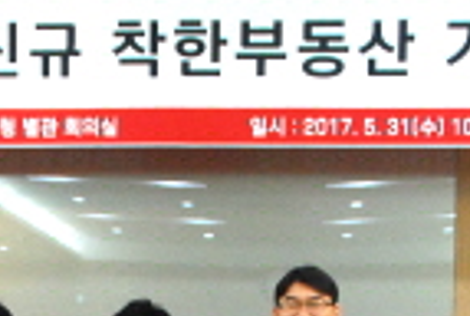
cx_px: 187
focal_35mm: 142
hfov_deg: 14.4
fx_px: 1854
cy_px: 472
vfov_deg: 9.5
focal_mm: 27
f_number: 5
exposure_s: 1/60
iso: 1600
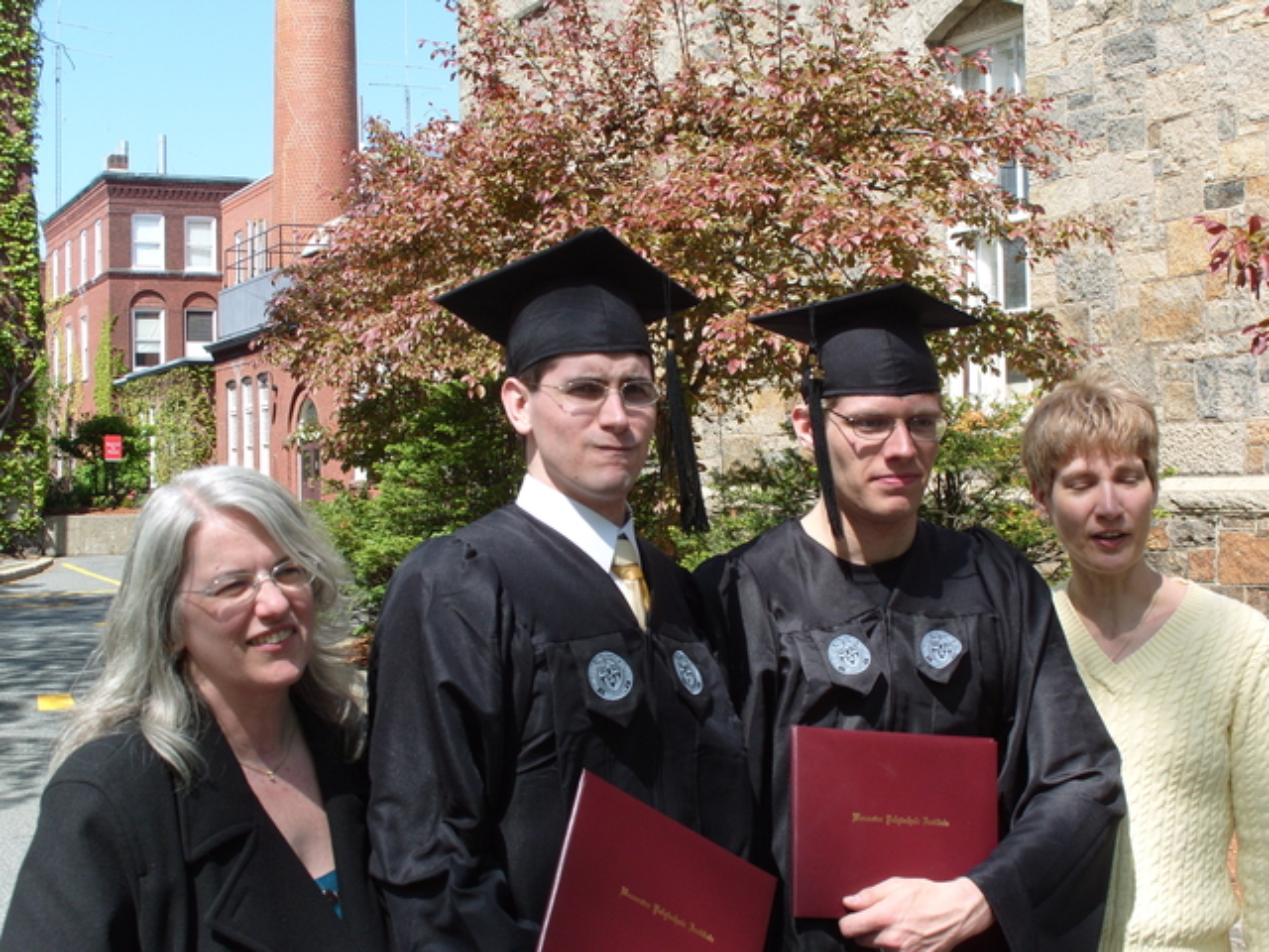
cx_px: 634
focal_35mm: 50
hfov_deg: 38.2
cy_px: 476
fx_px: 1833
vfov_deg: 29.1
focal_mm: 11.1
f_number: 5.2
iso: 80
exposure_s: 1/350
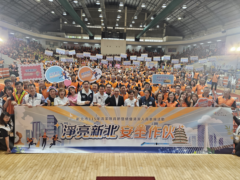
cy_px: 90
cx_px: 120
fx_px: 159
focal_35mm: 23
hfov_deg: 73.9
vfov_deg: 58.9
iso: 160
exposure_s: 1/120
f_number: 1.8
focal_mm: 5.4
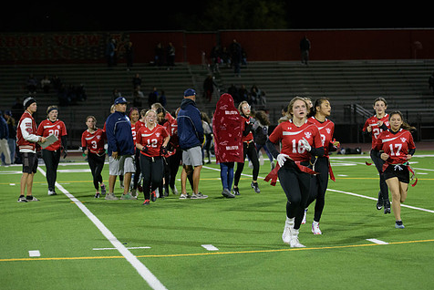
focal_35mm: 134
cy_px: 152
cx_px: 235
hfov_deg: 15.3
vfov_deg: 10.3
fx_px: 1616
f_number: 2.8
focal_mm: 110
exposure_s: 1/640
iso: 2800
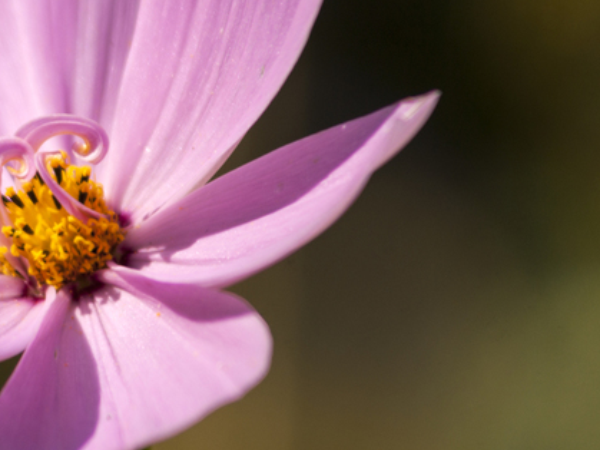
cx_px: 39
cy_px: 135
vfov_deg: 1.8
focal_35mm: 826
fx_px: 14313
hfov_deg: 2.4
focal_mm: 300
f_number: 6.3
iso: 100
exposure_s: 1/500
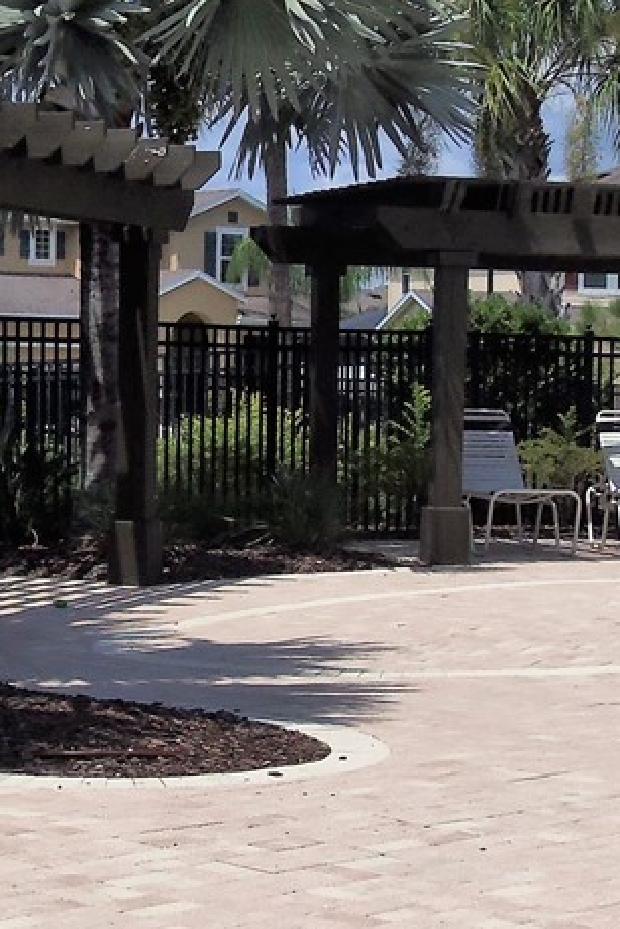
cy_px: 539
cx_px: 208
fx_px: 2426
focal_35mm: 94
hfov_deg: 14.5
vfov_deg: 21.7
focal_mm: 4.7
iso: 64
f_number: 10.9
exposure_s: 1/250
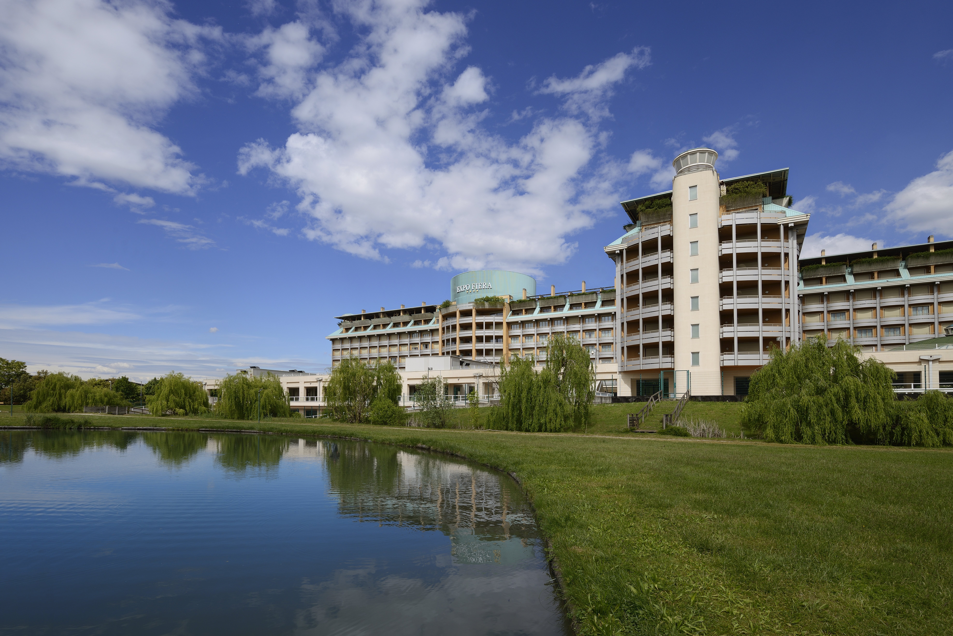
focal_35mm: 18
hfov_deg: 90.0
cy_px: 318
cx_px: 476
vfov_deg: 67.4
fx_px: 477
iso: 100
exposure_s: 1/200
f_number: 11
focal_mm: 18
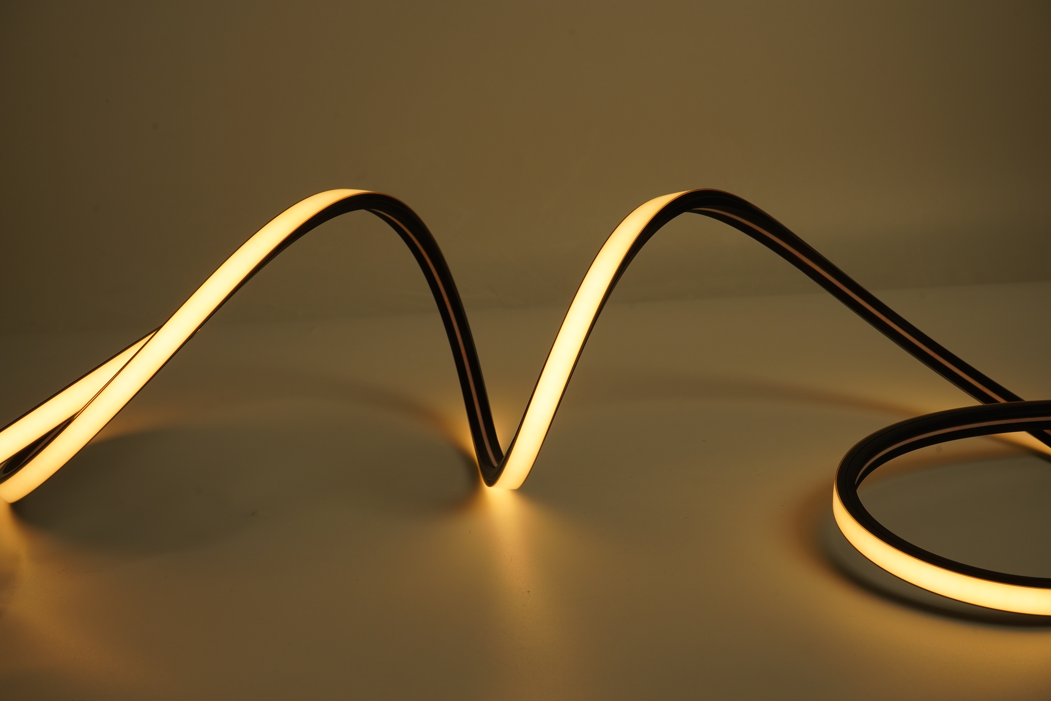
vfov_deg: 29.2
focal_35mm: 46
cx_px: 526
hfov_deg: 42.7
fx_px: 1343
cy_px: 350
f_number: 13
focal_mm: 46
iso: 400
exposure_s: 1/50
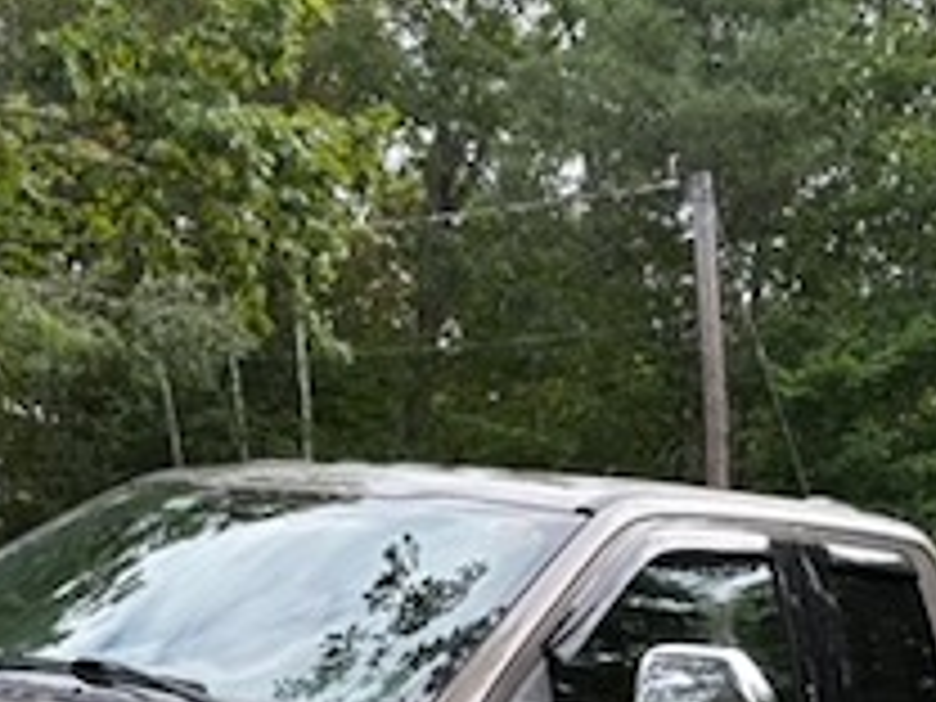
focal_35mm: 80
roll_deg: +0.8
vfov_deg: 17.5
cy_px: 860
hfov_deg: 24.1
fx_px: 2163
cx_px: 706
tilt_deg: +2.2
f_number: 1.6
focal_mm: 5.96
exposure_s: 1/561
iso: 50
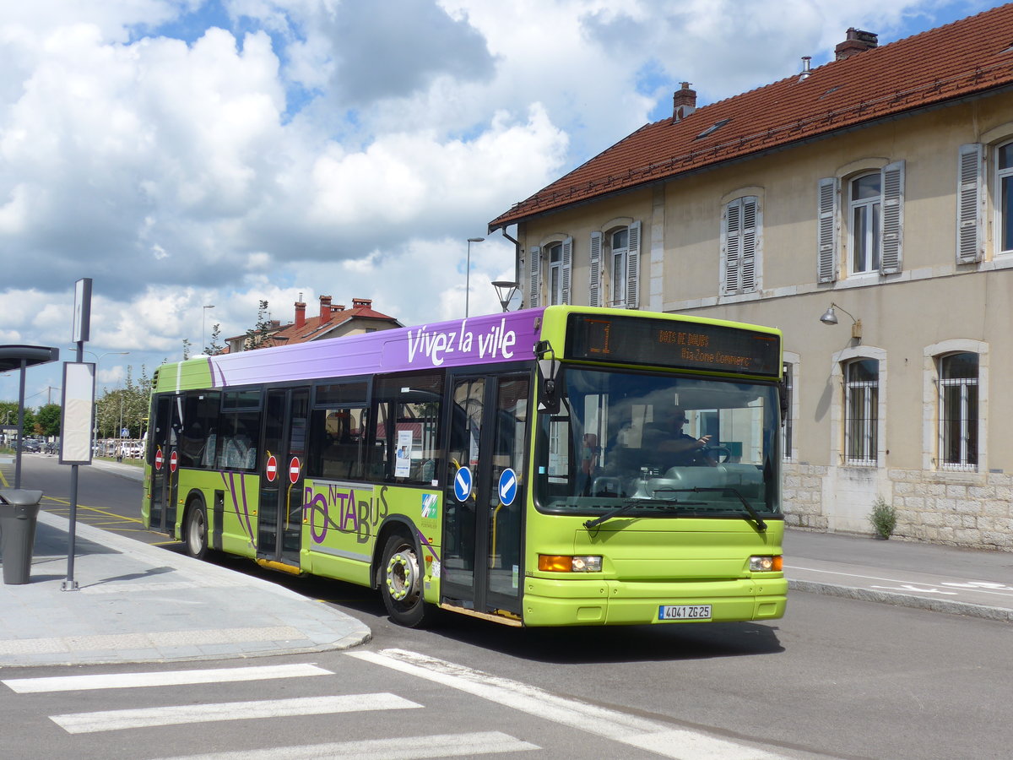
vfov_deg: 31.5
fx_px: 1346
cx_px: 506
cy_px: 380
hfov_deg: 41.2
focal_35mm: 46
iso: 80
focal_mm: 9.5
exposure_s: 1/2000
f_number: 3
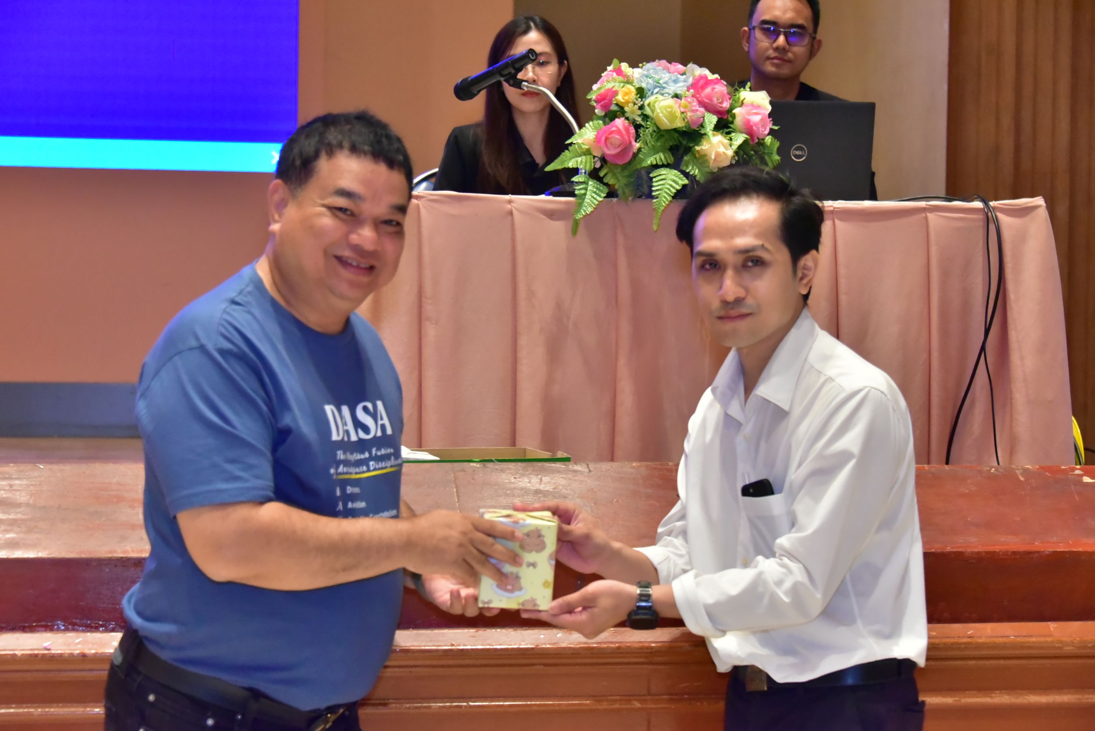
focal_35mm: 78
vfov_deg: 17.5
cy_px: 366
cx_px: 548
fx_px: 2373
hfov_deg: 26.0
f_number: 5.6
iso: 8000
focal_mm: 78
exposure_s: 1/200
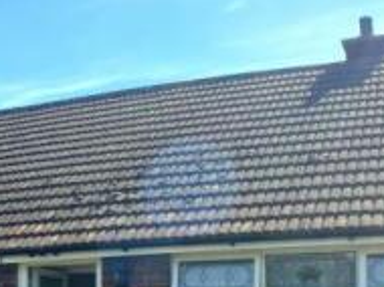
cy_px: 337
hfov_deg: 21.7
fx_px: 986
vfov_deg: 16.0
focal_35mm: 89
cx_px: 64
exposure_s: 1/1276
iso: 32
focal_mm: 4.15
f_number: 2.2
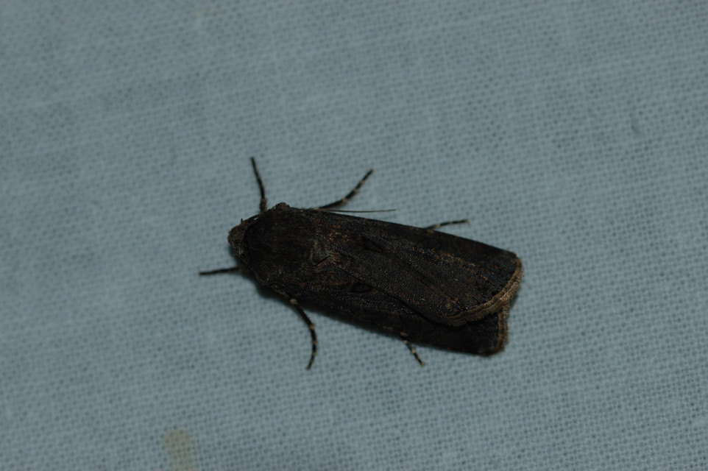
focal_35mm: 158
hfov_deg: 13.0
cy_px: 236
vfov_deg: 8.7
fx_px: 3095
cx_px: 354
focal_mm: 105
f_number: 8
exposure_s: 1/250
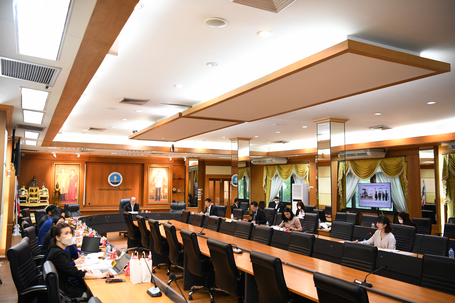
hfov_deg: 60.3
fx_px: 392
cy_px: 152
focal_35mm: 31
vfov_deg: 42.3
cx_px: 228
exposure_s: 1/160
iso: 1600
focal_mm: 31
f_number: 2.8
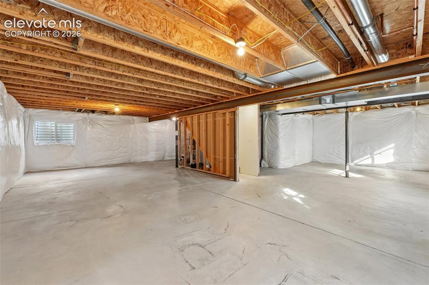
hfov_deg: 100.4
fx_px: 179
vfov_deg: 77.3
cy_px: 142
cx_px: 214
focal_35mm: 15
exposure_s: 1/10
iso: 800
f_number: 8
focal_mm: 10
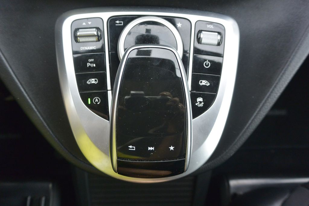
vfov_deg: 45.0
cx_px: 154
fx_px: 249
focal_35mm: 29
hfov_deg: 63.7
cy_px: 103
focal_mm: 11
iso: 250
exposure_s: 1/125
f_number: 3.5
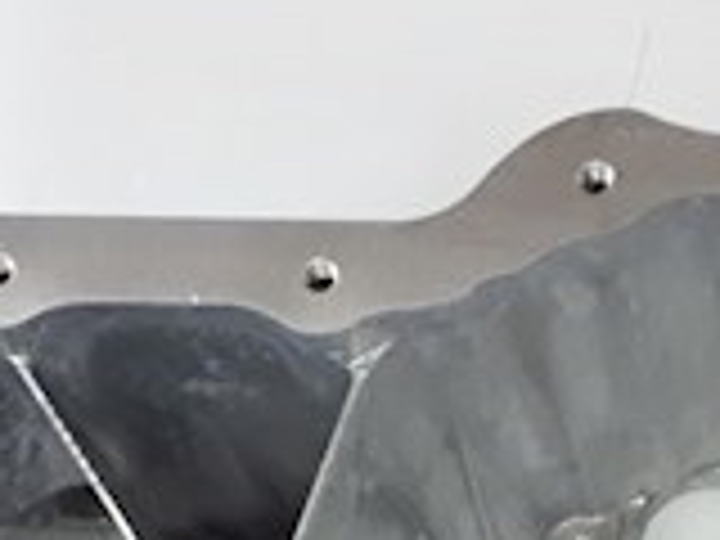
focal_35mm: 108
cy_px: 1026
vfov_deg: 12.3
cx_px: 774
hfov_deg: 17.6
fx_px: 2246
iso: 160
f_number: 1.9
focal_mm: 3.6
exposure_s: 1/17
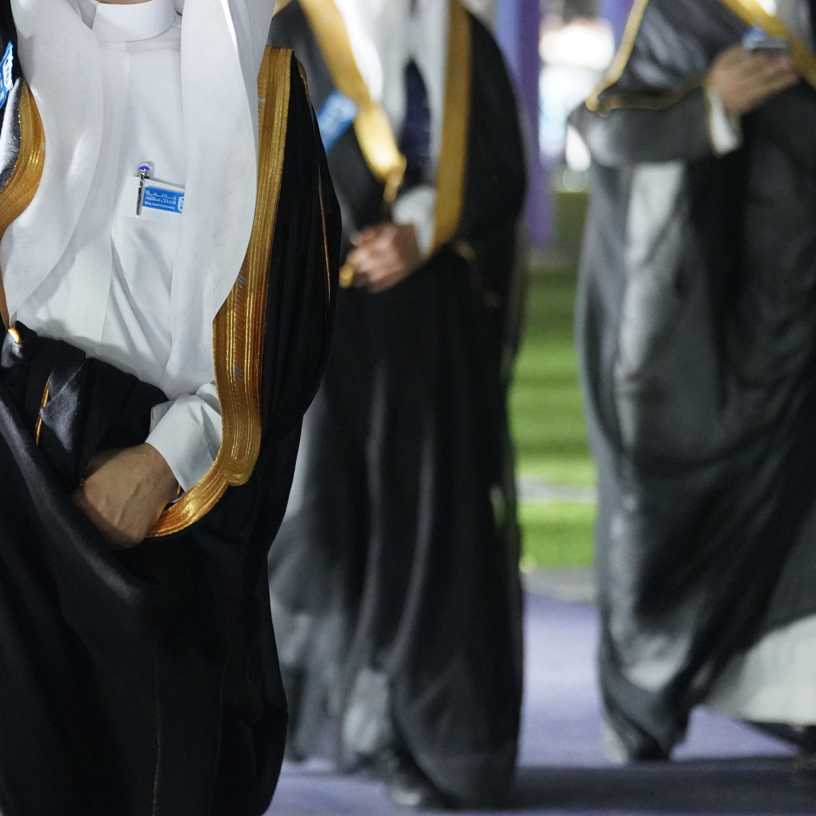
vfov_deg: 8.0
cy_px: 107
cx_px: -188
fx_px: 5841
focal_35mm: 219
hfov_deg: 7.9
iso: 4000
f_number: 2.8
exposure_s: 1/125
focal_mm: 91
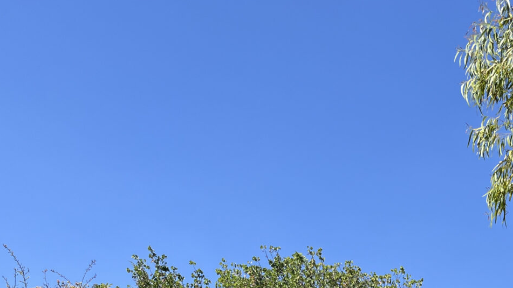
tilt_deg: +12.2
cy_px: 392
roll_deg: -0.6
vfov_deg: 18.2
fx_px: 830
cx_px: 523
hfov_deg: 31.5
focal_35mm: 61
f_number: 1.6
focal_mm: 5.1
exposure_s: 1/2137
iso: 50
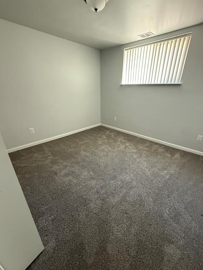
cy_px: 140
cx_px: 106
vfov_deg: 98.1
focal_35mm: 15
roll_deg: +0.0
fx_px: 117
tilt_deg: -24.1
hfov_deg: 81.7
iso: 640
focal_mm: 2.22
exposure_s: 1/60
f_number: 2.2
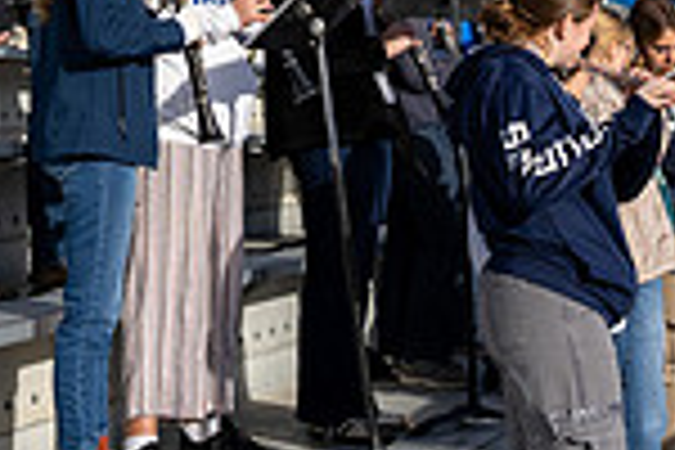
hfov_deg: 19.9
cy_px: -279
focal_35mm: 100
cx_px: 26
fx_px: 1875
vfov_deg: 12.8
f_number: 4
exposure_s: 1/3200
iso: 250
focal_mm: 24
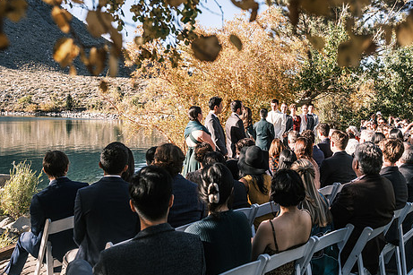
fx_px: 390
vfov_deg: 38.7
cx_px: 241
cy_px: 111
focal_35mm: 34
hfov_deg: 55.5
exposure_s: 1/850
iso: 320
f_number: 4
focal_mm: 18
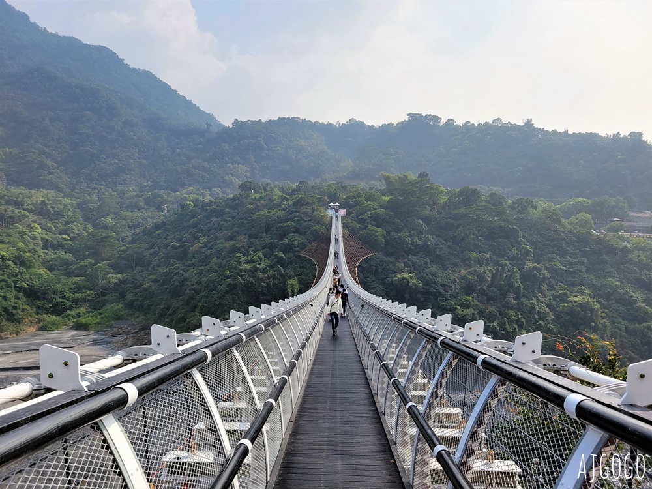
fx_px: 490
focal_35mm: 26
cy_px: 244
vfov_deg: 53.1
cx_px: 326
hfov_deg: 67.3
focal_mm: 5.4
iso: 40
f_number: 1.8
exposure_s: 1/3335
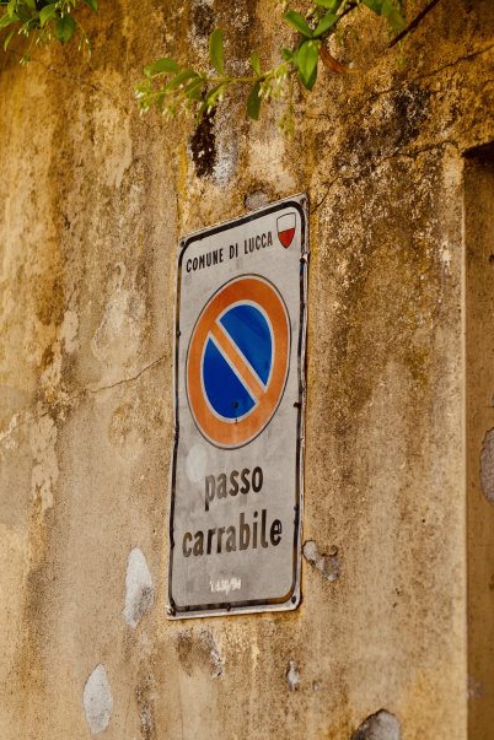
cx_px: 245
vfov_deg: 31.0
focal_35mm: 65
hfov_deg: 20.9
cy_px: 371
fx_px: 1338
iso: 100
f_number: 3.5
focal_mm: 43
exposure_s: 1/250
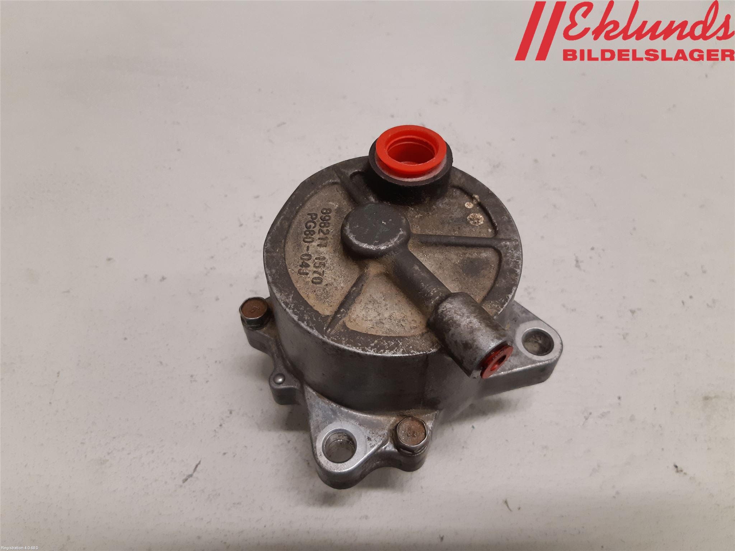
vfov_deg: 53.1
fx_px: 552
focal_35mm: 26
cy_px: 276
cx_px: 368
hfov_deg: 67.3
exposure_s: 1/50
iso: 200
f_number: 1.7
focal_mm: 3.93
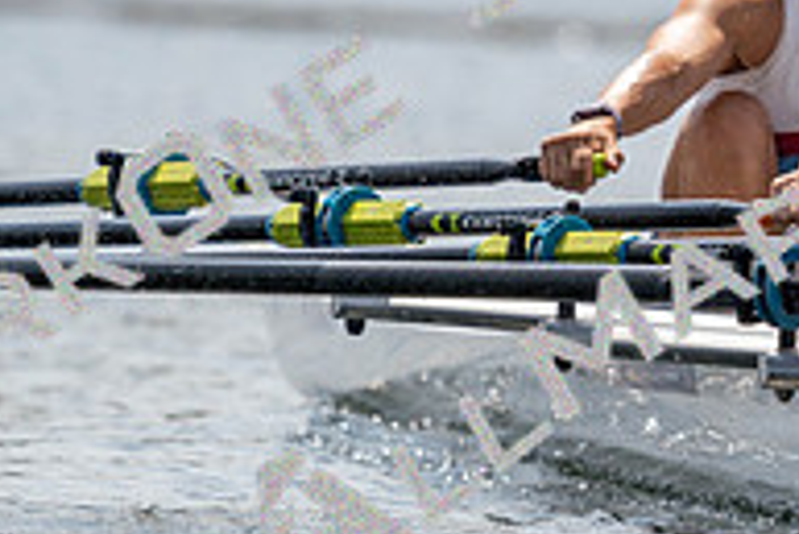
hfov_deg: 1.5
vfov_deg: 1.0
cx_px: 1097
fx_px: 29629
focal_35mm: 1334
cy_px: -10
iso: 160
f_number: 6.3
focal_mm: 444
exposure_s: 1/1600
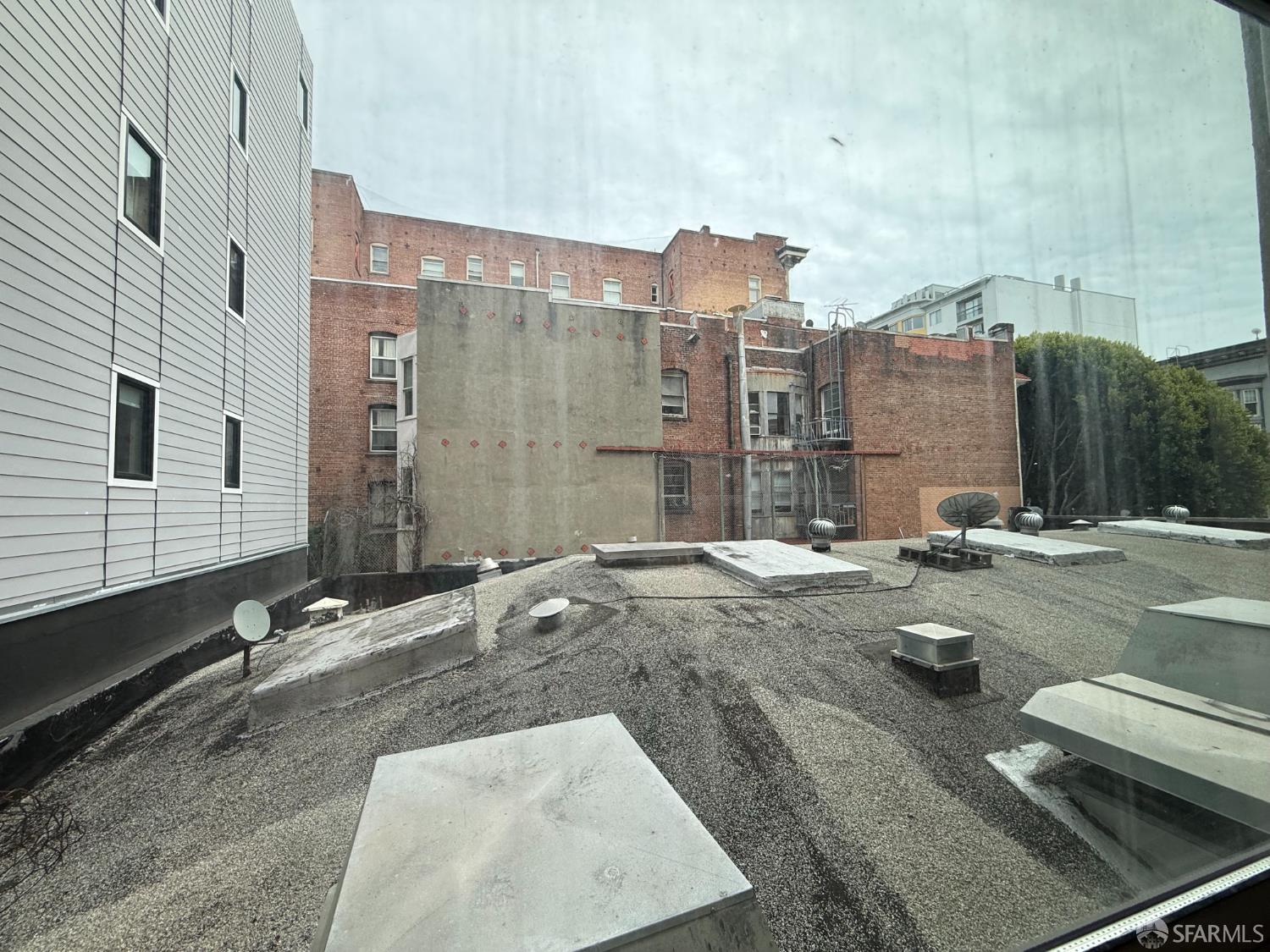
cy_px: 476
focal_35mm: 14
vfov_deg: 85.7
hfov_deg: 102.1
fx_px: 514
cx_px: 635
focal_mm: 2.22
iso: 50
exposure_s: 1/442
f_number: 2.2
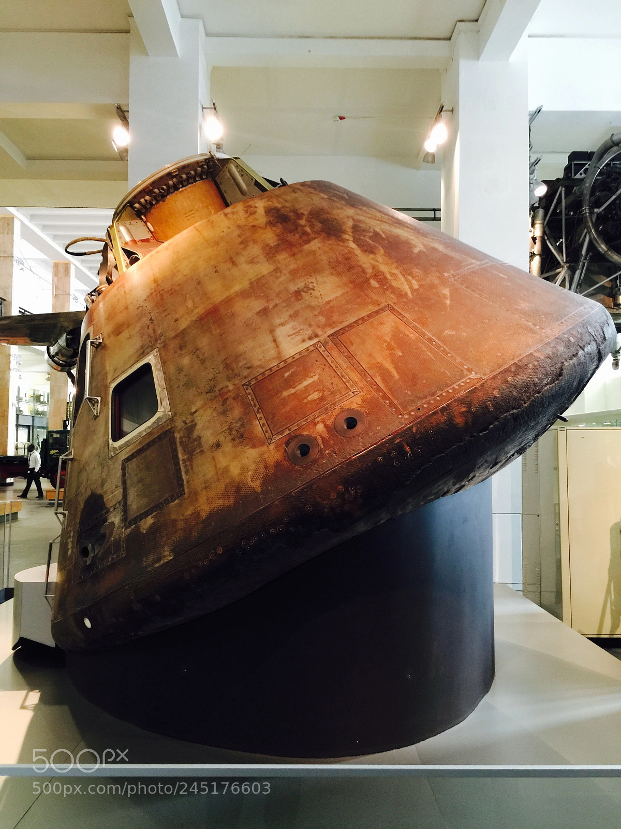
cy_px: 414
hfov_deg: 48.2
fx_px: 694
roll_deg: +0.2
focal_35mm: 29
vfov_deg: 61.7
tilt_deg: +3.1
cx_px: 310
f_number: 2.2
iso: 80
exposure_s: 1/4
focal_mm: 4.15
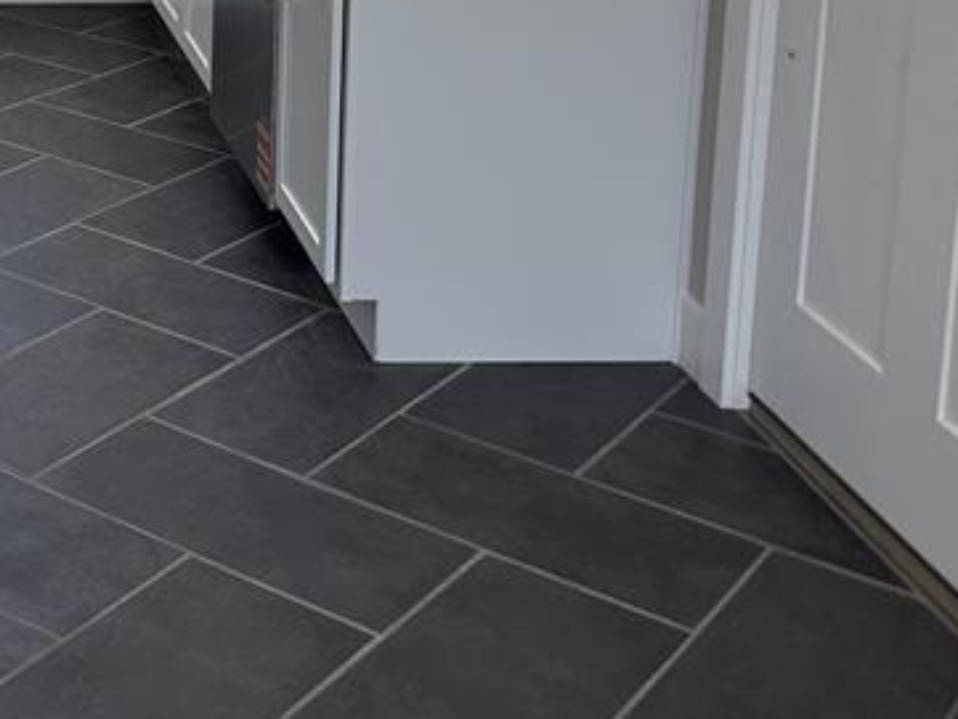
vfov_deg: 20.0
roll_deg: -1.4
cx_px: -88
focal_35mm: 68
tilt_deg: -7.5
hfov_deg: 26.4
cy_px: -202
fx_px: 1883
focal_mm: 6.86
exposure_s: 1/401
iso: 80
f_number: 1.78
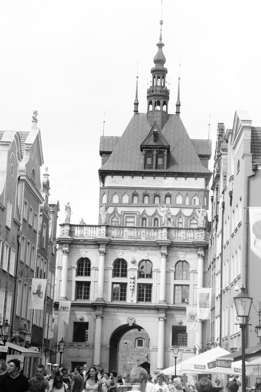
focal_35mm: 82
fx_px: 898
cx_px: 130
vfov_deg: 24.6
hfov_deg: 16.5
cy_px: 196
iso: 100
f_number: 16
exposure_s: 1/25
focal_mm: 55
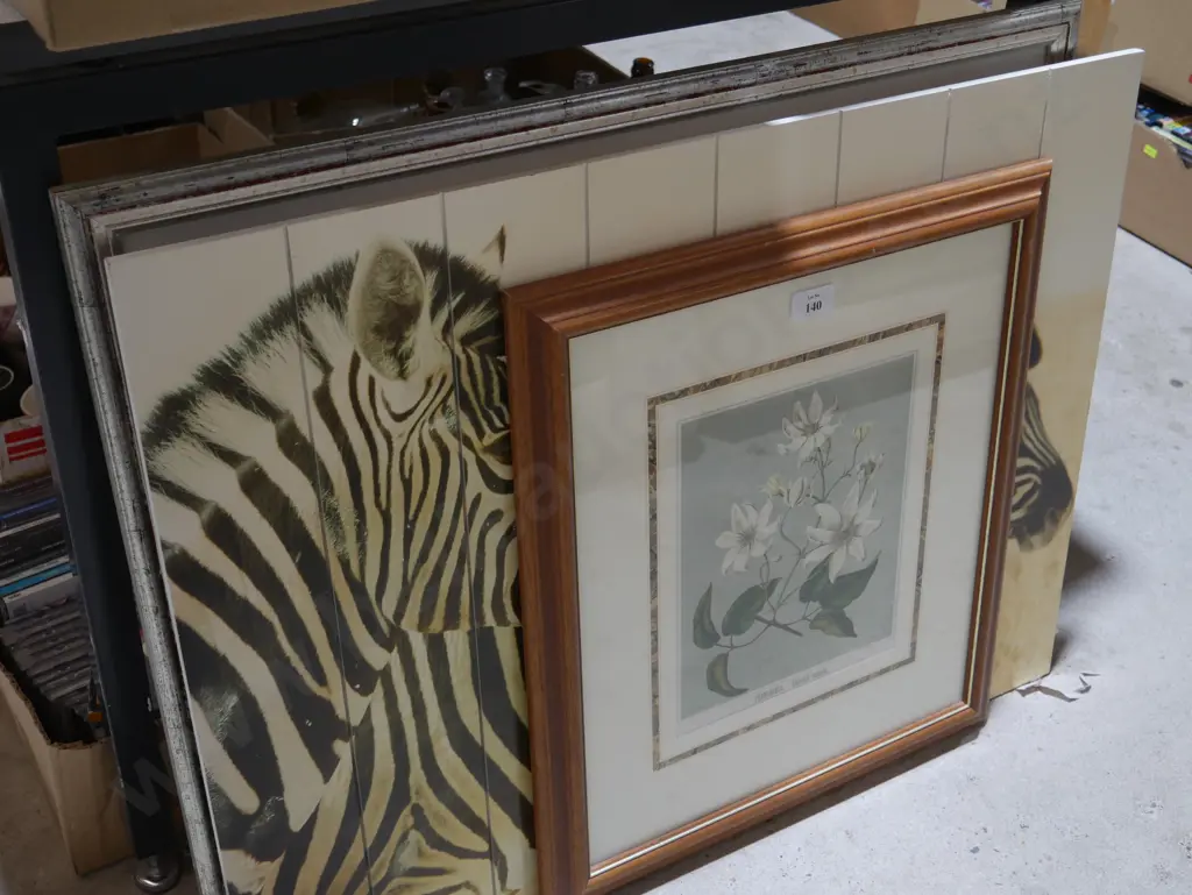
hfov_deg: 42.9
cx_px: 596
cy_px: 448
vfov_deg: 32.9
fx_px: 1516
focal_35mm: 44
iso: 500
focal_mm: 22
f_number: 4.7
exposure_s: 1/60
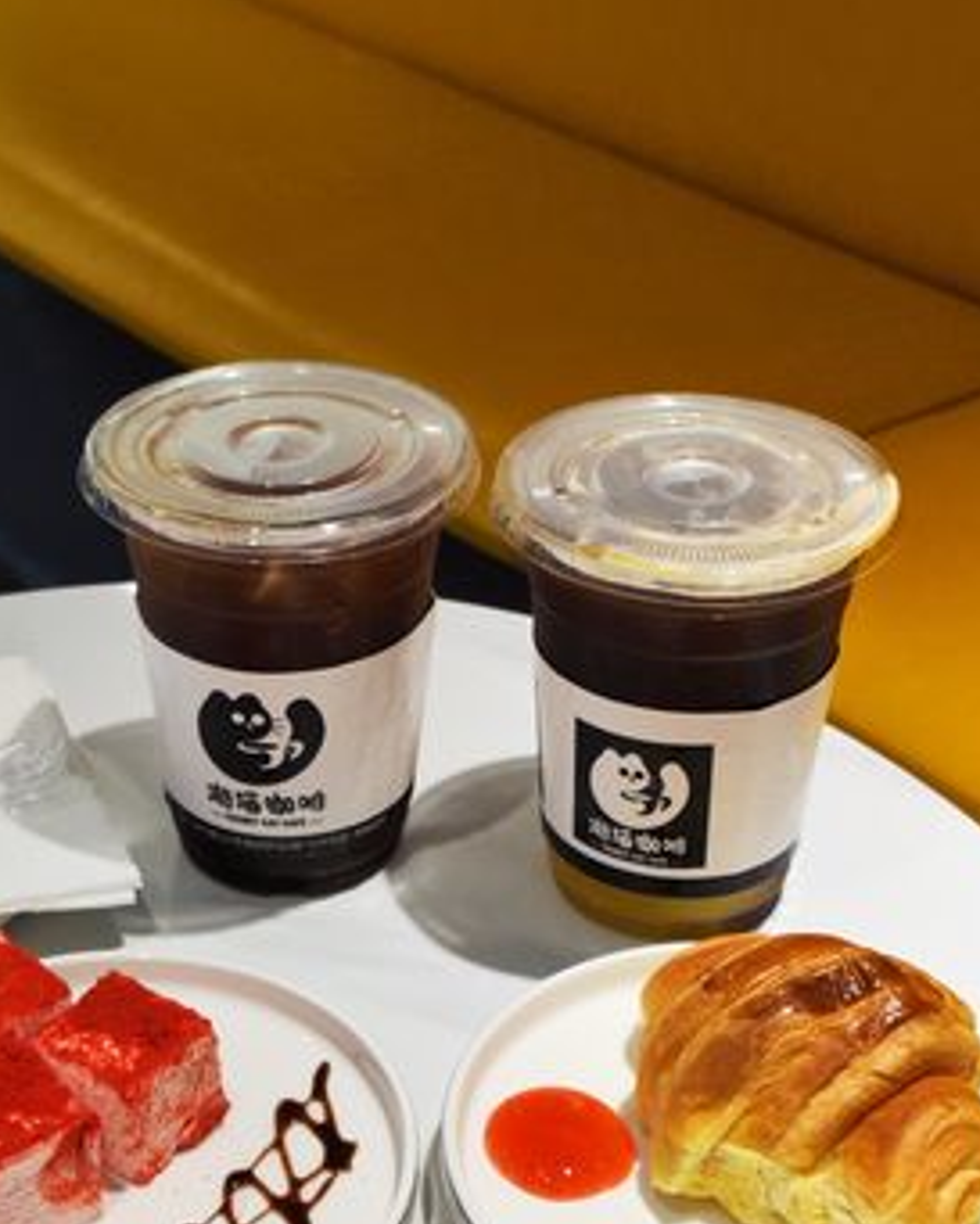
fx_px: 1160
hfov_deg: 45.5
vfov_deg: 55.6
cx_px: 381
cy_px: 635
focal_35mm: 32
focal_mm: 6.92
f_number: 1.9
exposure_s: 1/109
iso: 50
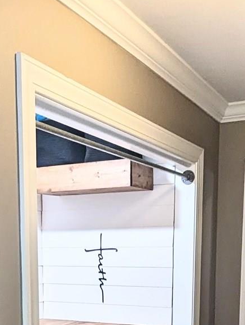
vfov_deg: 33.4
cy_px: 332
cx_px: 105
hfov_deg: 28.1
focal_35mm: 52
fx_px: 489
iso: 122
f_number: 2.2
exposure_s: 1/24
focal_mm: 1.95
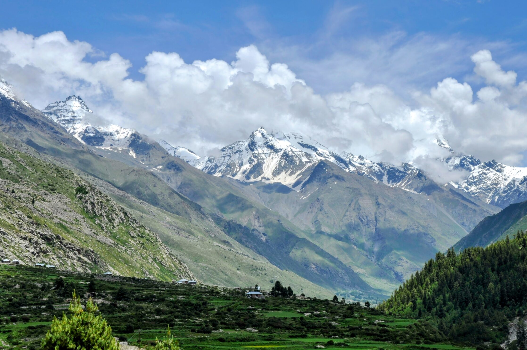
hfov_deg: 28.1
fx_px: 1053
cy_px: 166
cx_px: 283
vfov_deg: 18.9
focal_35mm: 72
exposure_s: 1/320
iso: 100
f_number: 11
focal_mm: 42
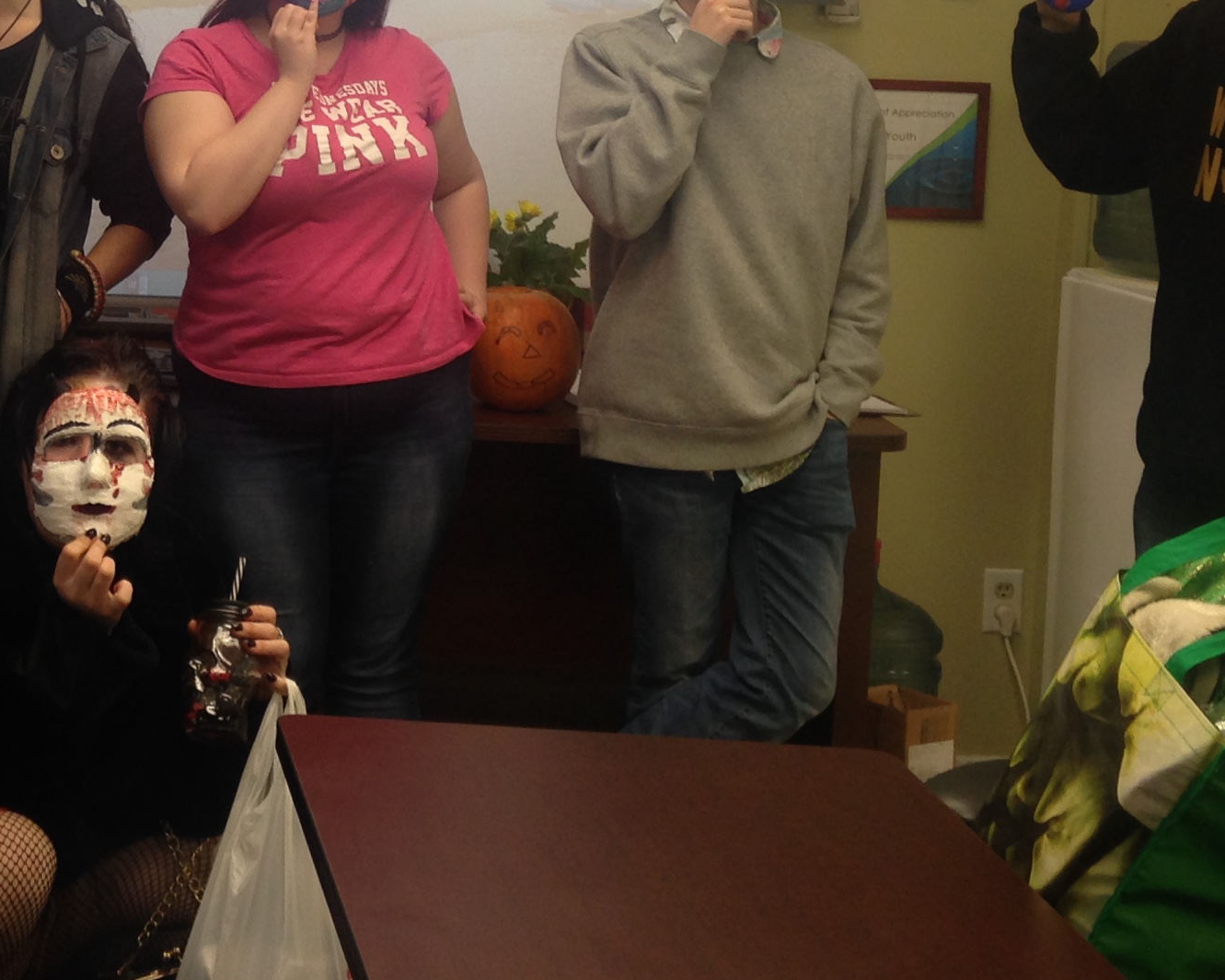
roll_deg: -2.2
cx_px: -11
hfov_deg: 23.1
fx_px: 2864
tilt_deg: -3.4
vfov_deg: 19.0
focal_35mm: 79
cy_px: 44
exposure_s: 1/30
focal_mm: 4.12
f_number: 2.4
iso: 50
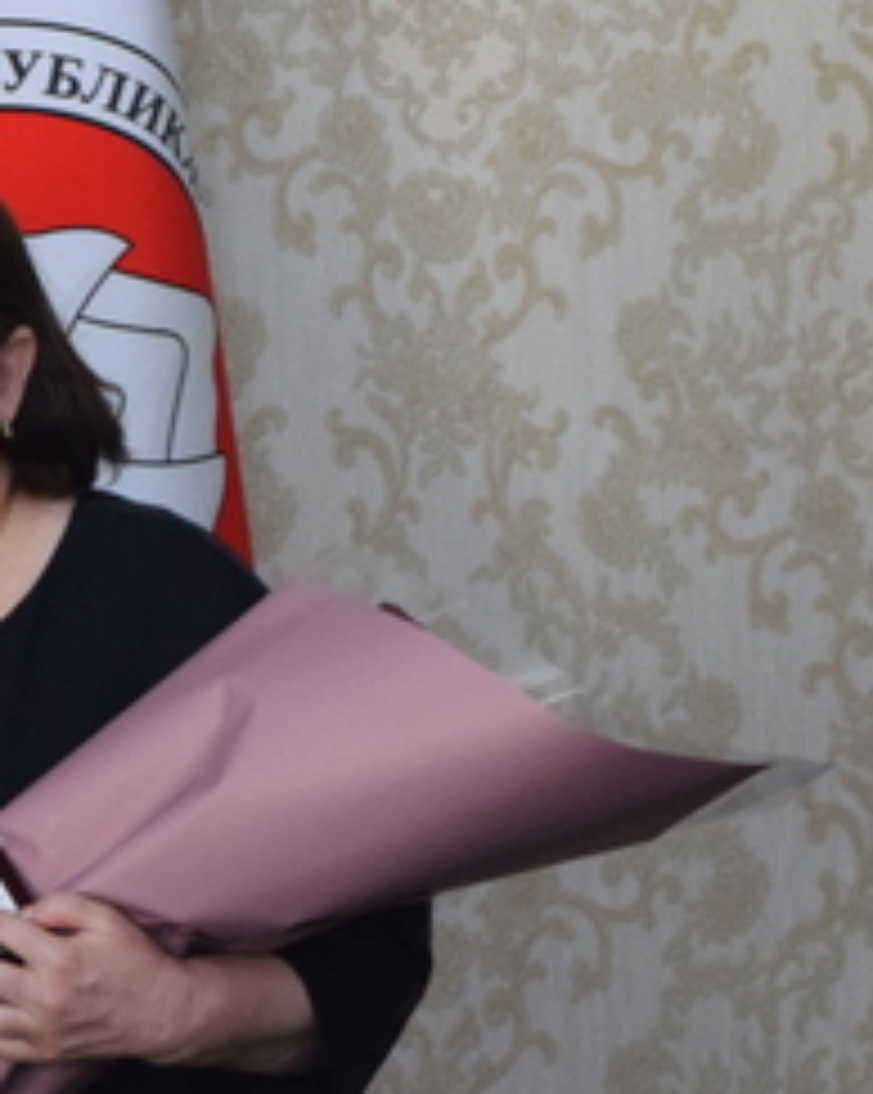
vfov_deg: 8.3
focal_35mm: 232
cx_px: -513
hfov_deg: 6.6
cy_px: 227
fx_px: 7502
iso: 1800
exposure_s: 1/60
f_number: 5.6
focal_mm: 50
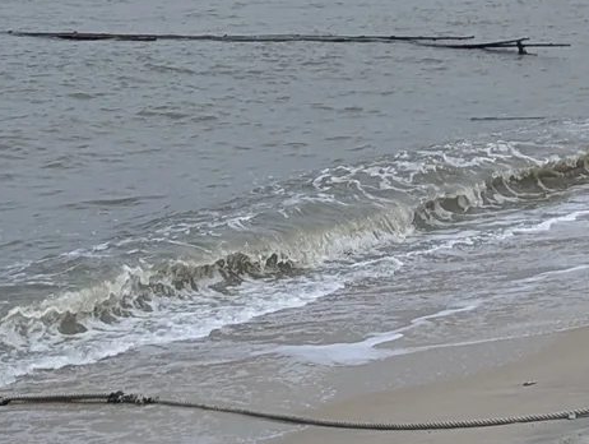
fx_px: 2267
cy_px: -316
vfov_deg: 10.6
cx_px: 803
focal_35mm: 133
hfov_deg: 14.1
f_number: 1.85
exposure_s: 1/3774
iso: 54
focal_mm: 6.81
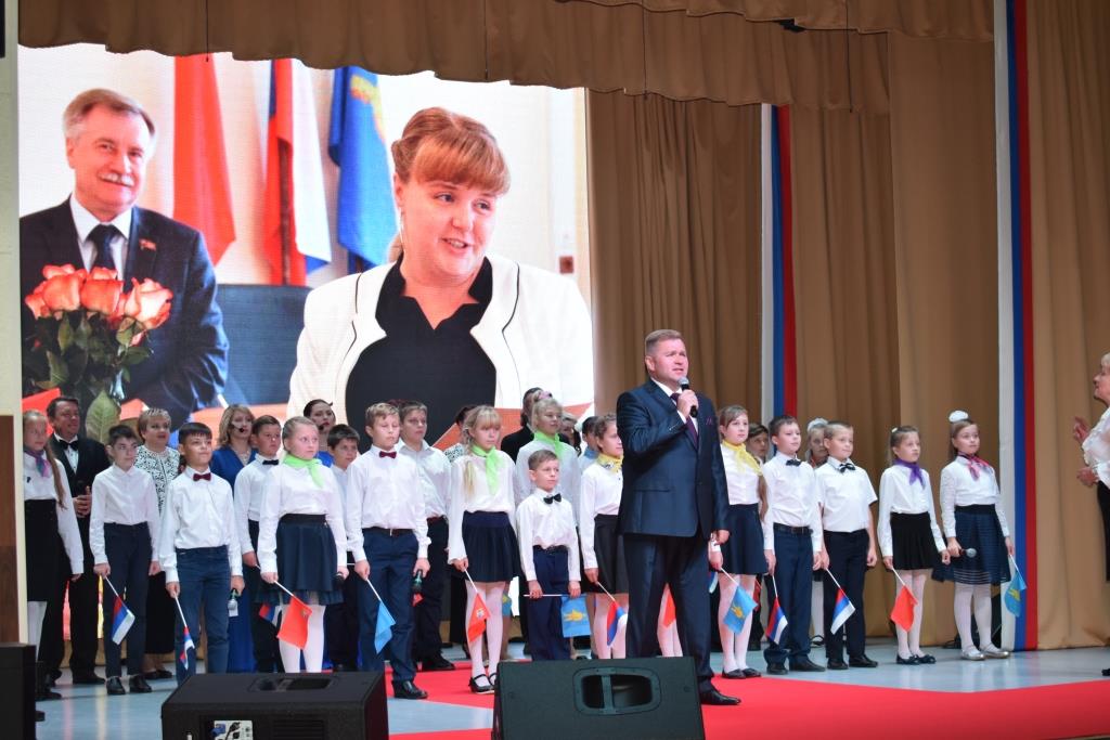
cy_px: 370
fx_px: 2128
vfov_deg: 19.7
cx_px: 555
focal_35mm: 69
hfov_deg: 29.2
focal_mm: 46
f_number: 5.3
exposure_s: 1/125
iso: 800
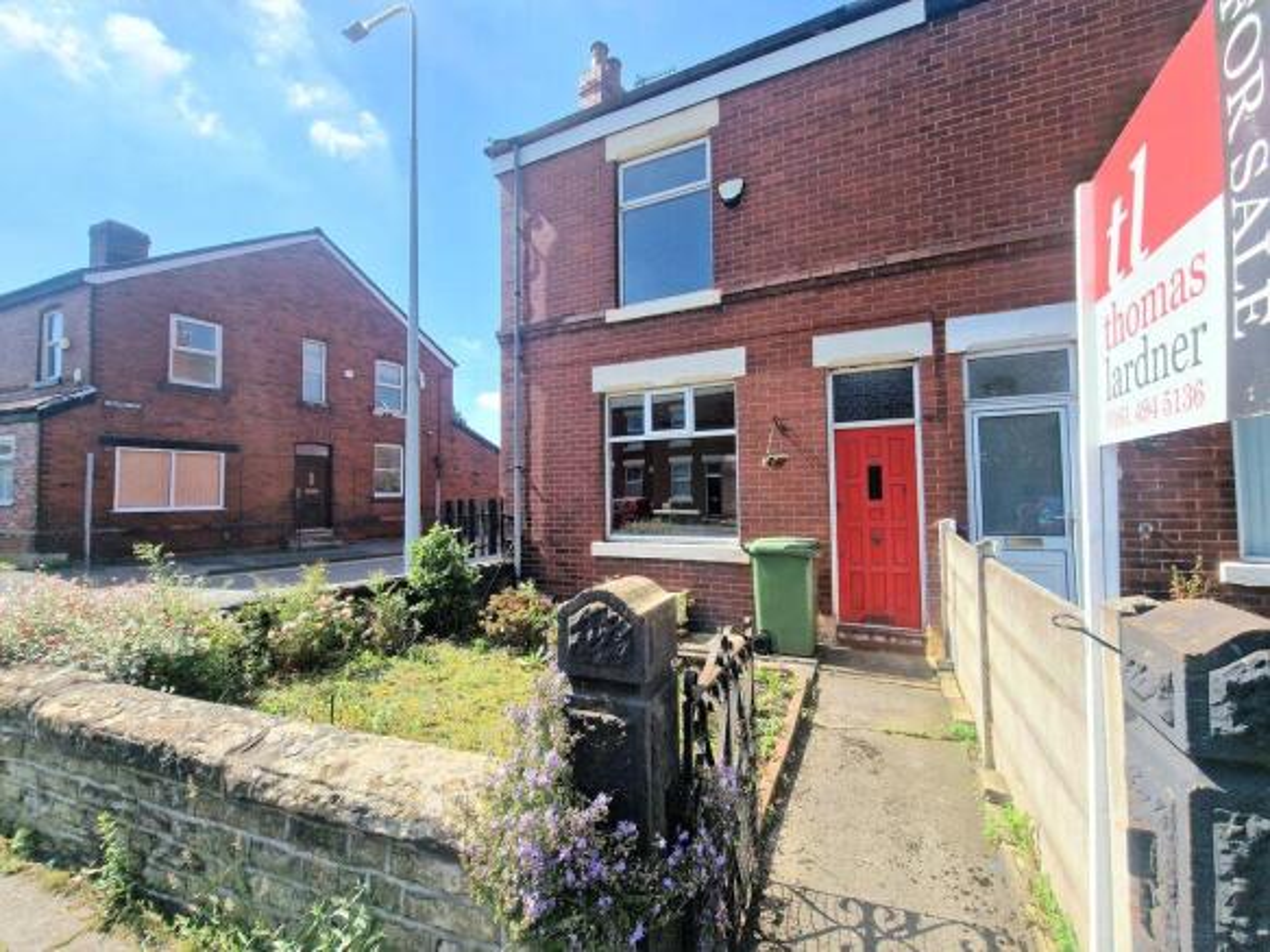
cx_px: 635
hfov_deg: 106.2
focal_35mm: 13
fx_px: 477
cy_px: 476
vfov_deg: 89.9
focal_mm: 2.2
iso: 50
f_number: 2.2
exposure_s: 1/2500
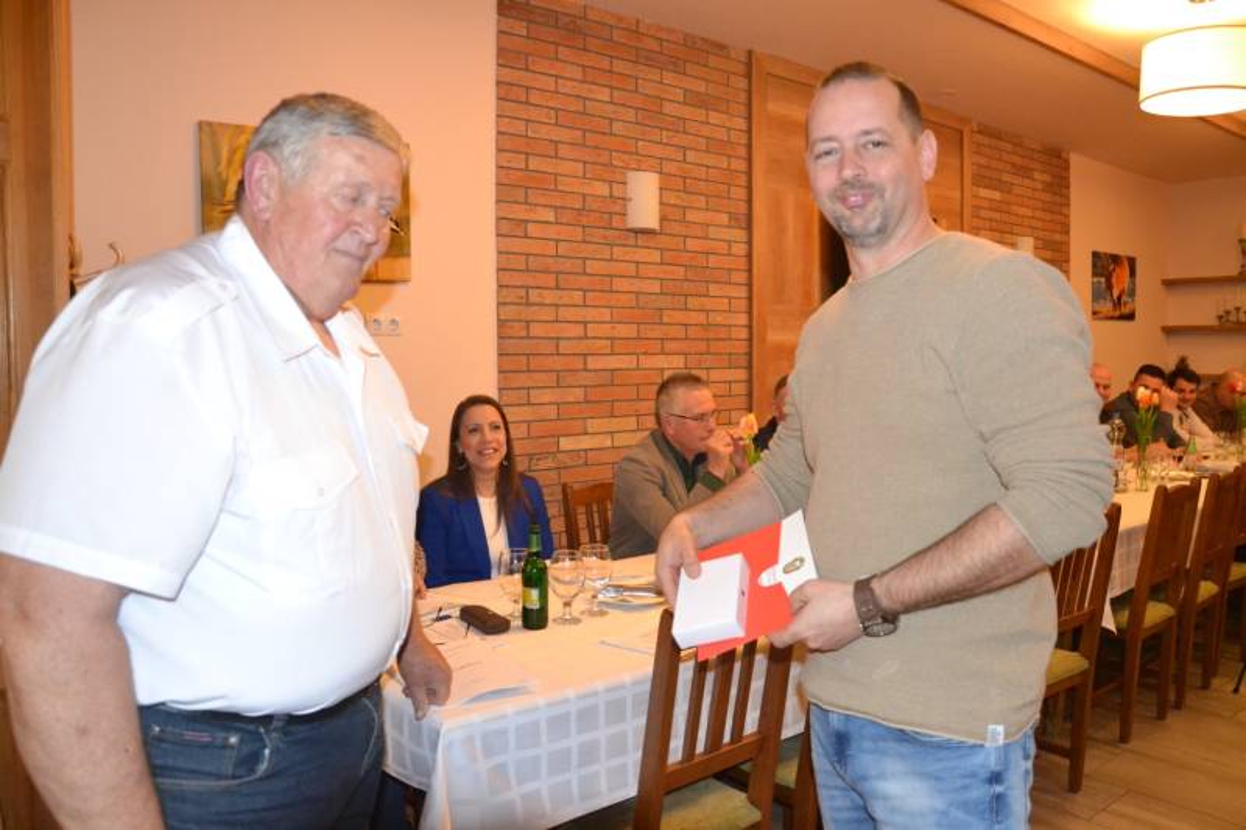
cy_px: 415
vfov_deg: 47.9
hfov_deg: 67.4
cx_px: 623
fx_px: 934
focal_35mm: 27
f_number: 3.5
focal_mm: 18
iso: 3200
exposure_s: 1/60
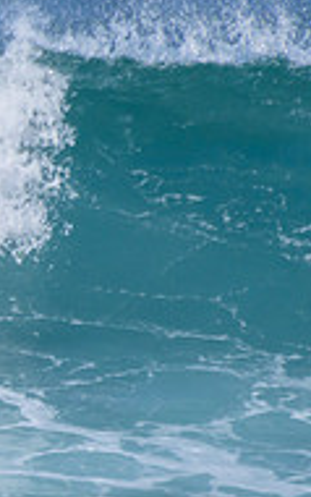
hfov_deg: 0.4
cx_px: -416
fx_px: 42085
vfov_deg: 0.7
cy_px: 318
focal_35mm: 3108
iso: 720
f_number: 11
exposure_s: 1/2000
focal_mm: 1000
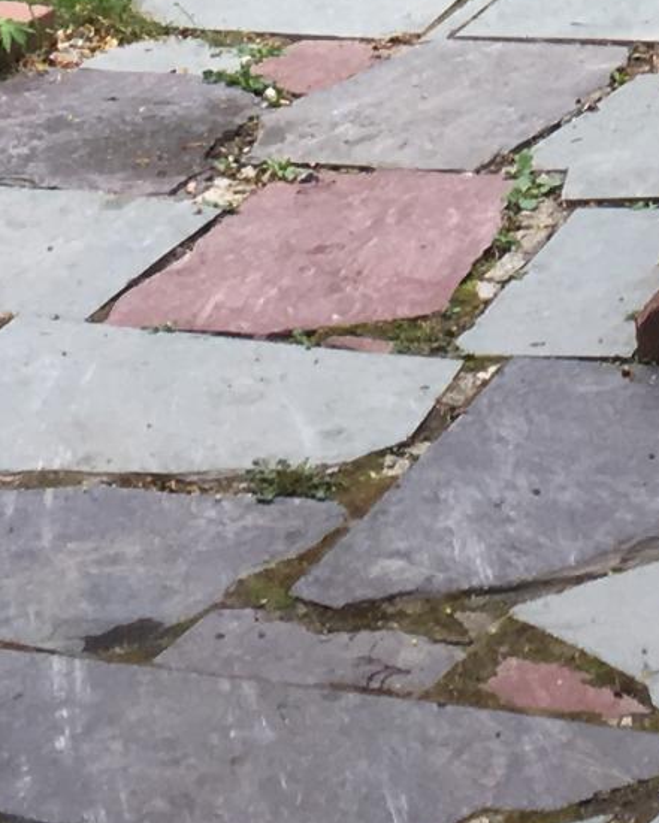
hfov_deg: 10.0
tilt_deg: -3.8
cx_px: 628
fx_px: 3753
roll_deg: +0.9
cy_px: -732
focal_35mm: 154
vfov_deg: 11.5
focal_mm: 4.15
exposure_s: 1/463
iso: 25
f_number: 2.2
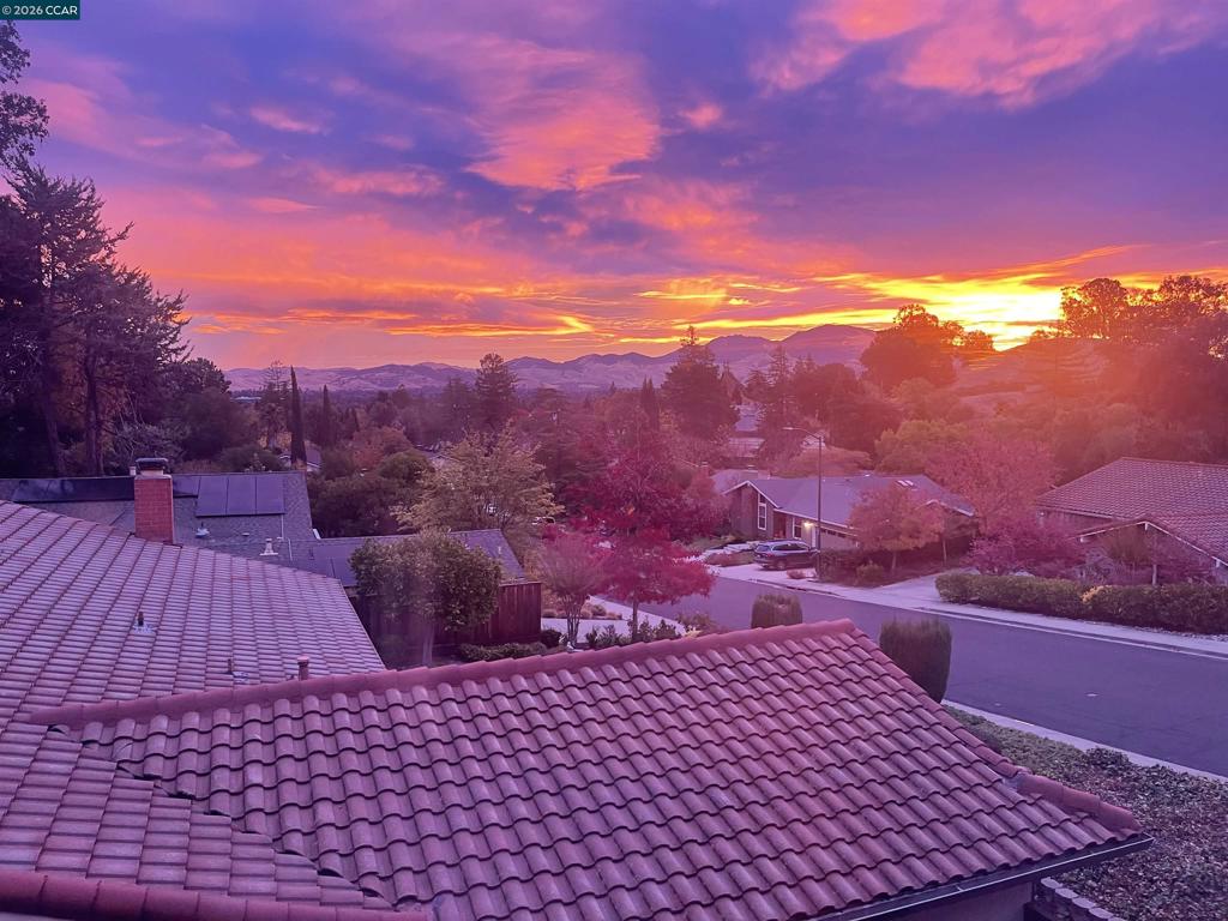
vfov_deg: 54.9
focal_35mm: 25
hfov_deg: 69.4
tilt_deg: -5.0
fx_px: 887
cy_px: 460
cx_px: 614
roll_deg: -0.8
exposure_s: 1/93
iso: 125
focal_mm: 5.1
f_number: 1.6
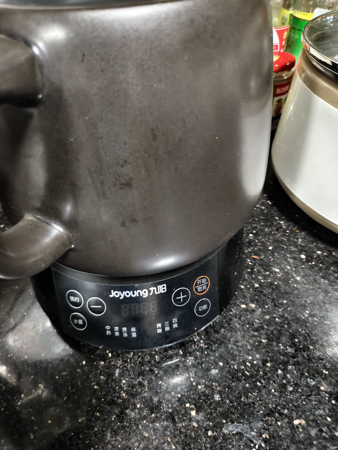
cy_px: 225
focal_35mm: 23
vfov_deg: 73.9
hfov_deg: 58.9
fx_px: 299
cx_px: 169
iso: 1838
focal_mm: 5.56
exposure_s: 1/100
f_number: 1.88
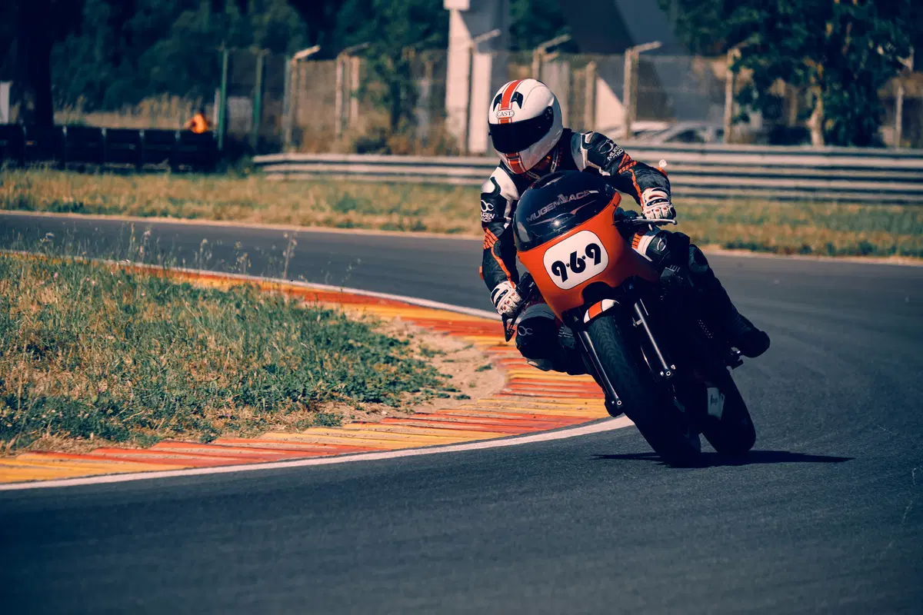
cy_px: 308
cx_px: 462
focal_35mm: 300
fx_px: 7691
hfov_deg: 6.9
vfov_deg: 4.6
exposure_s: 1/1000
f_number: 5.6
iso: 100
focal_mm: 200
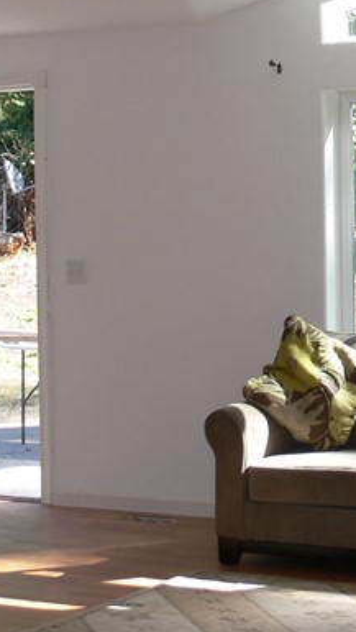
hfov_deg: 10.6
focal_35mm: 113
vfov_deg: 18.8
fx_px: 1893
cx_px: 376
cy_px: 138
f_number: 3.6
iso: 80
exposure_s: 1/60
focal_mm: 8.2
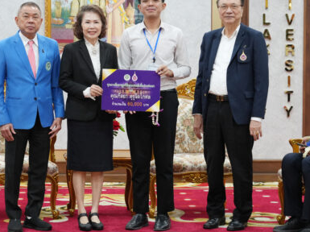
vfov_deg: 13.3
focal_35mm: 111
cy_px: 96
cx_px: 122
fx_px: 993
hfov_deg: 17.7
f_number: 5
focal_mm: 74
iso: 2000
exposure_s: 1/125
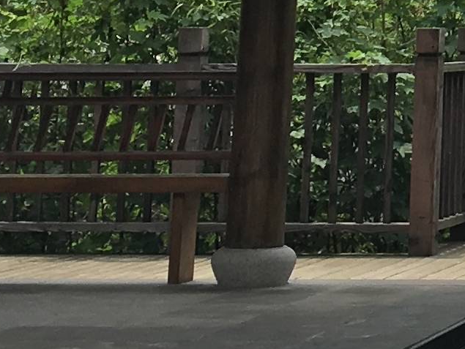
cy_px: -364
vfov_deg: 7.7
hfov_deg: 9.9
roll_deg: -0.9
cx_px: 938
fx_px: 2473
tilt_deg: +8.9
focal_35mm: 184
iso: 25
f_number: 2.2
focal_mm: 4.15
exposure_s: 1/1040
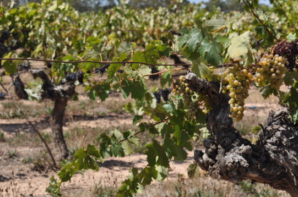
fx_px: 710
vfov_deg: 15.8
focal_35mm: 86
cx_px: 159
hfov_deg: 23.7
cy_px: 103
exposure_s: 1/320
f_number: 9
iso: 200
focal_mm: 50
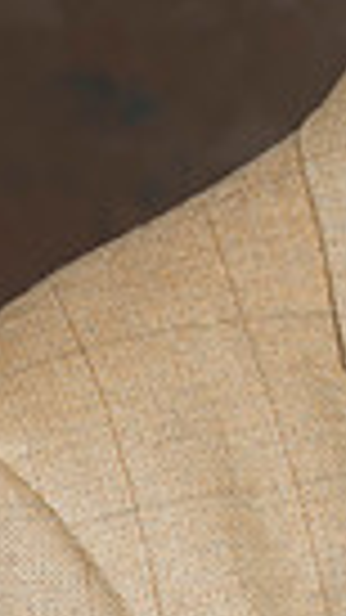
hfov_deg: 1.8
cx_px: 663
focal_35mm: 686
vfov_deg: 3.1
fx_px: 11196
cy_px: -49
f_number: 5.6
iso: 320
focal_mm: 200
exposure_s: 1/100
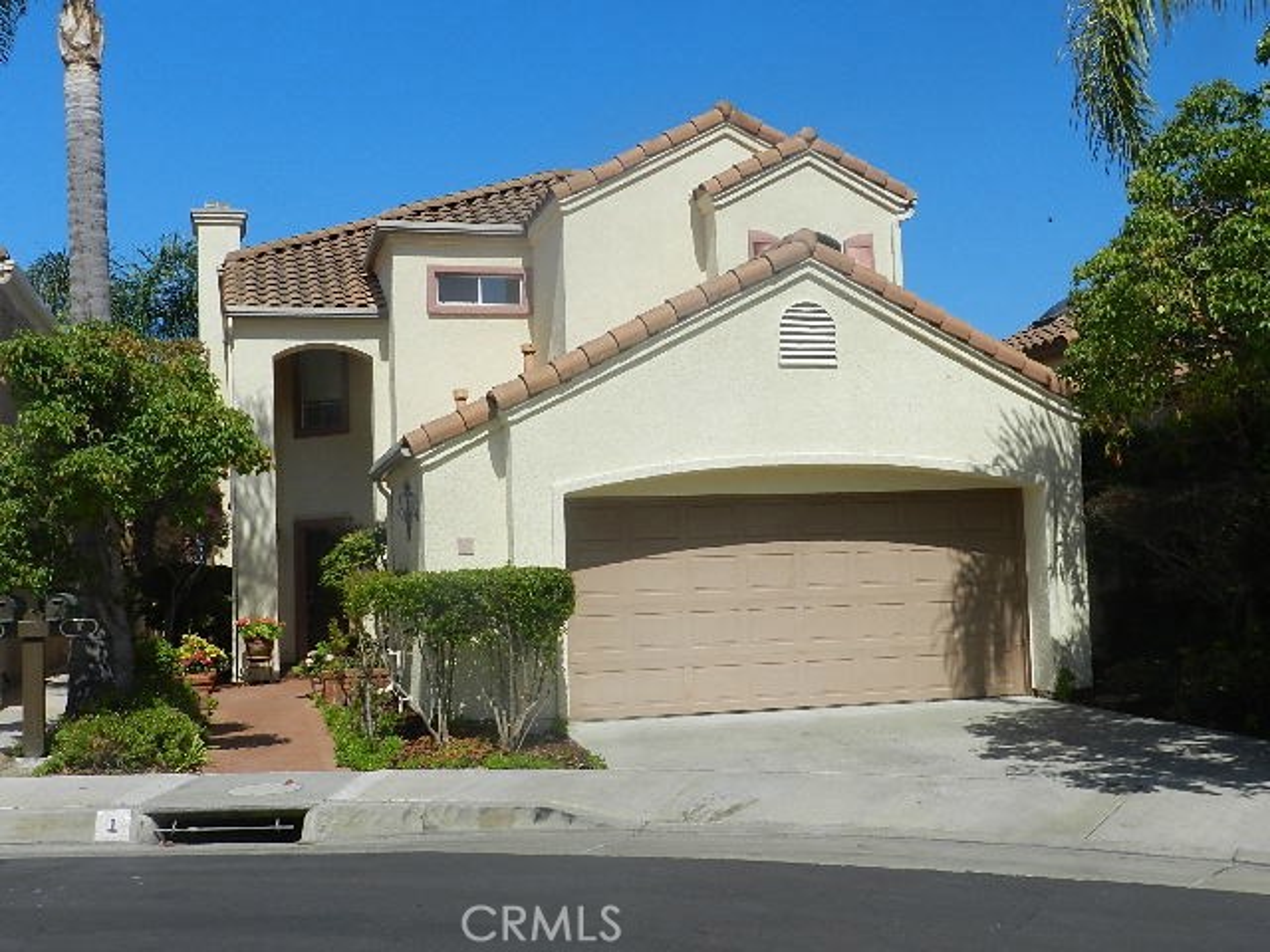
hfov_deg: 49.0
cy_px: 476
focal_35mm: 38
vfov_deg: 37.7
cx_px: 635
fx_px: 1394
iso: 160
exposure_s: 1/1000
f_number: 5.6
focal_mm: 6.7
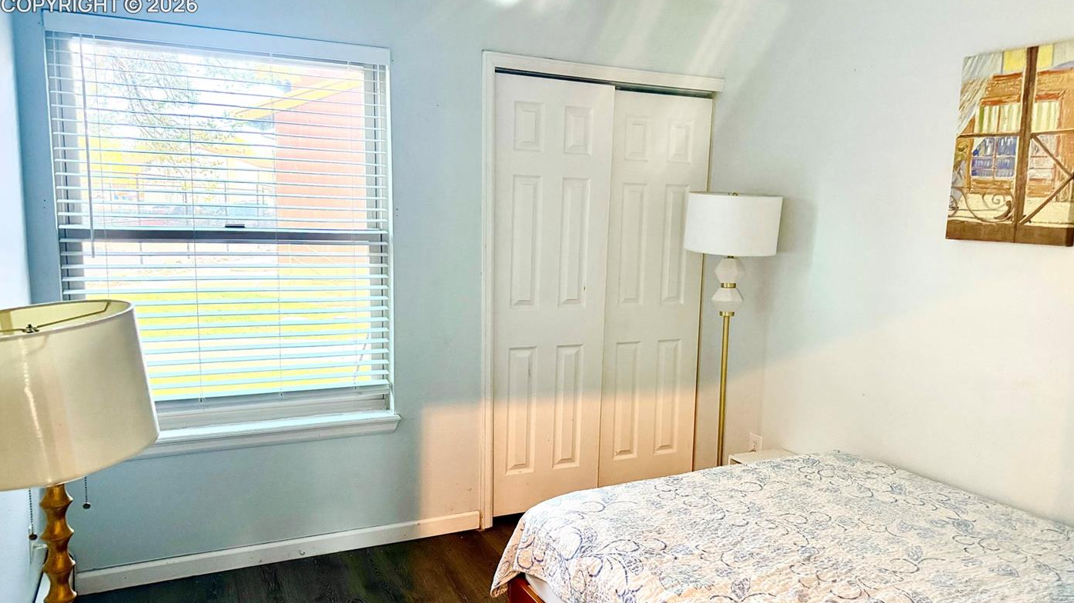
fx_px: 769
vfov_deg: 42.8
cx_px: 543
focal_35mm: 27
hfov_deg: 69.9
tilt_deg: -7.7
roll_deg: -0.4
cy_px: 332
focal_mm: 6.76
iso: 400
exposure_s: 1/60
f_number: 1.78
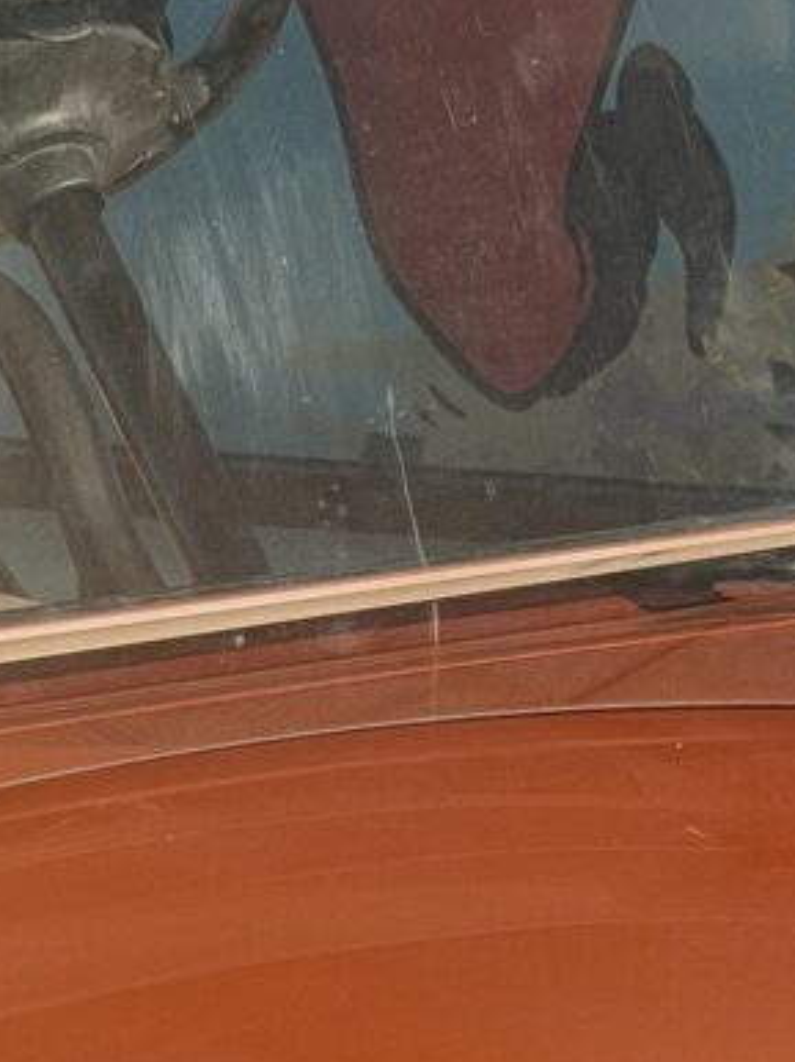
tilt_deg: -10.1
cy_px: 699
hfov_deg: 6.2
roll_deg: -0.7
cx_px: 110
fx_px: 7327
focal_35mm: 239
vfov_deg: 8.3
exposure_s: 1/3226
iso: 80
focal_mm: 6.76
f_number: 1.78
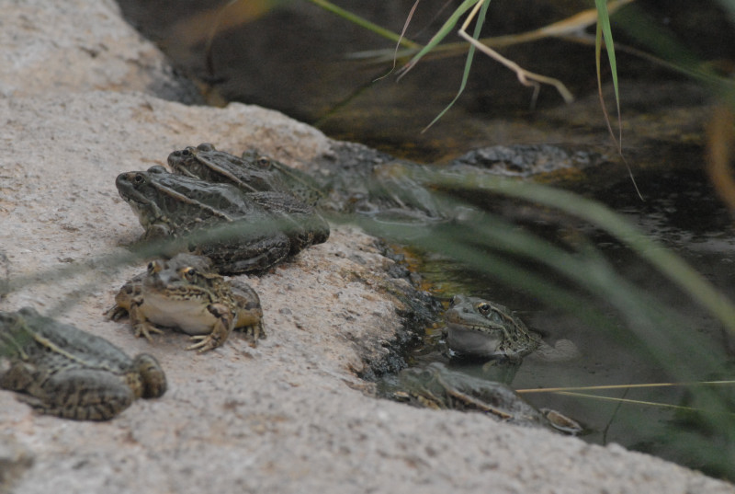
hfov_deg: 7.6
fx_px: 5524
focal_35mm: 270
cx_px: 368
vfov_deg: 5.1
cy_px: 247
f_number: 10
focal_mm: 180
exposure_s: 1/400
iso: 1600
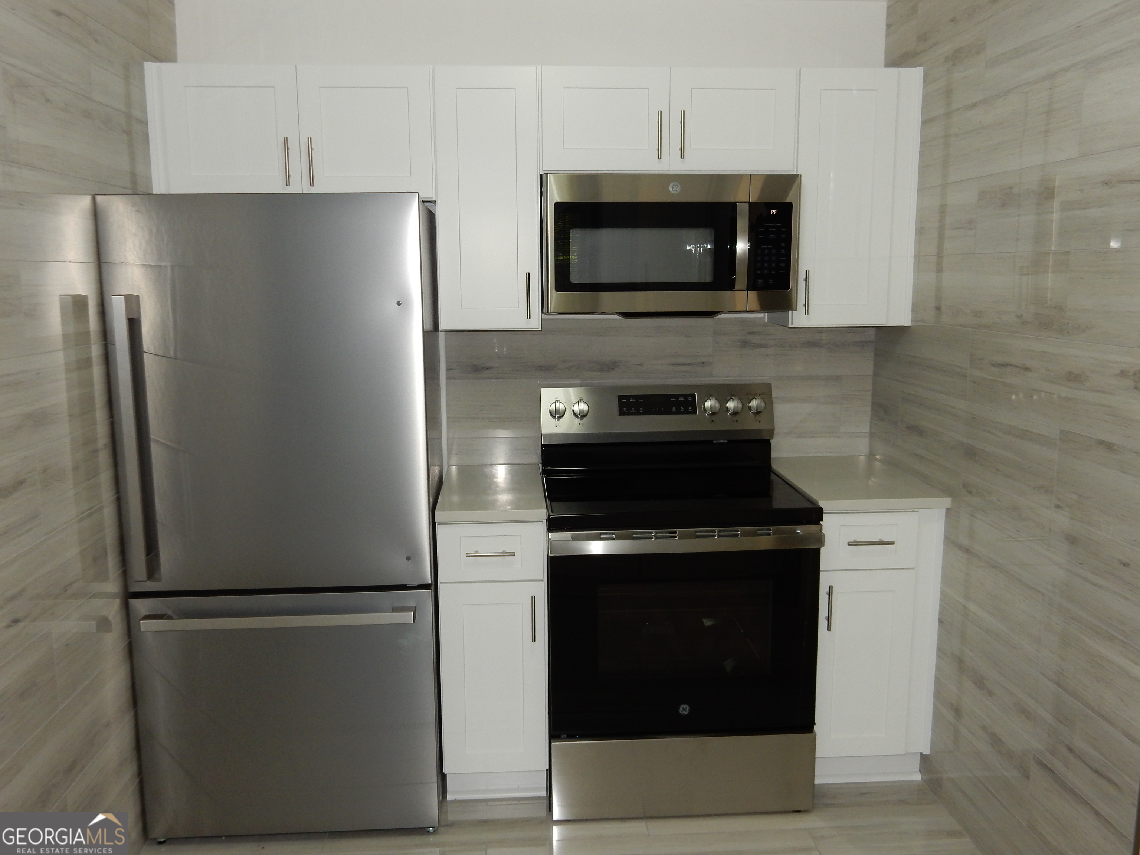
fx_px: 988
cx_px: 570
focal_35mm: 30
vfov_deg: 46.8
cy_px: 428
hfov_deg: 60.0
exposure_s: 1/30
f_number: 4
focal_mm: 5.4
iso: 200
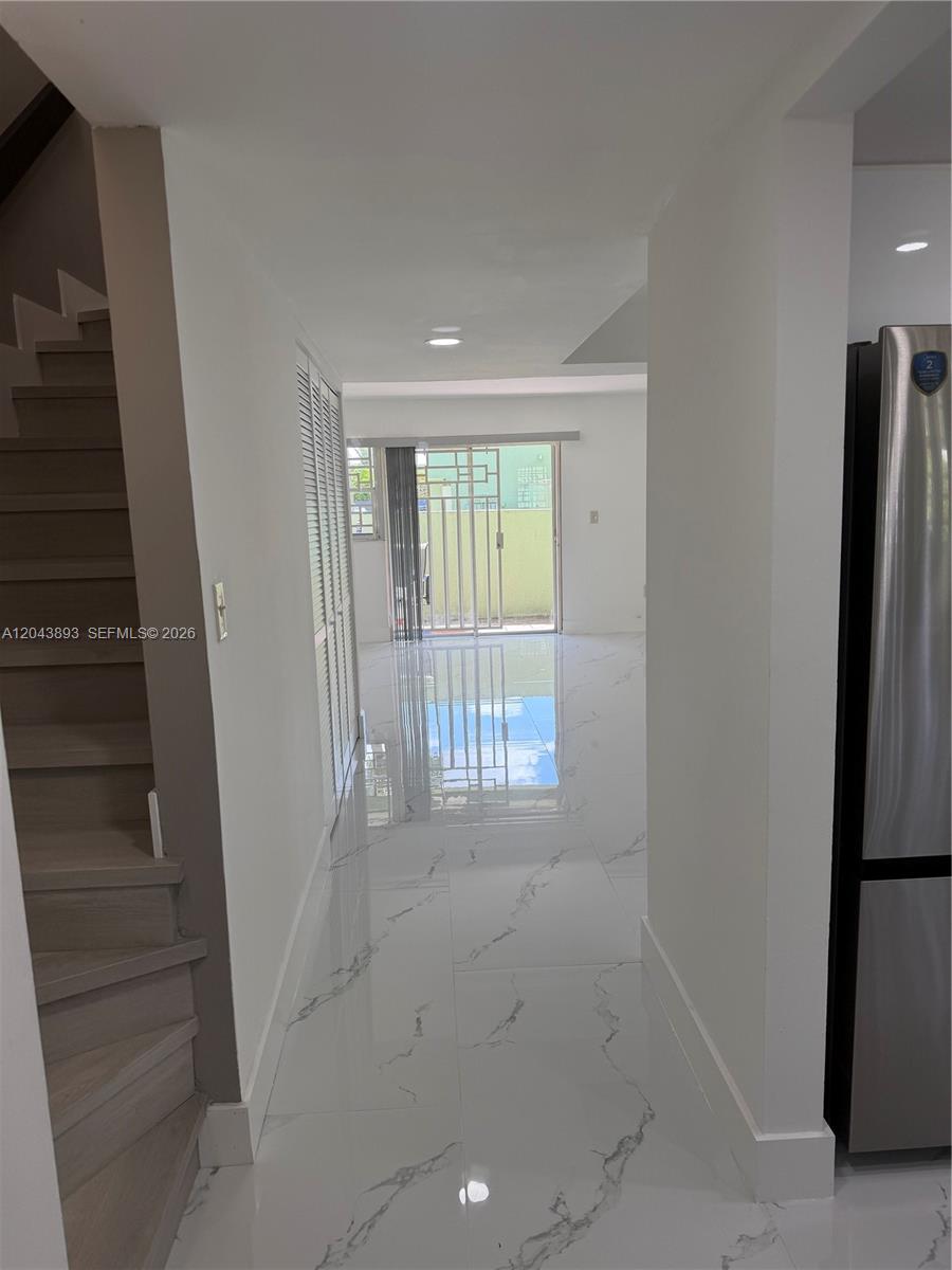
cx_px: 476
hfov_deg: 56.8
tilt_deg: -8.4
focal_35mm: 24
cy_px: 635
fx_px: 880
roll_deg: +1.6
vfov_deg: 71.6
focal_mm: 6.76
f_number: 1.78
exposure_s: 1/365
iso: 100
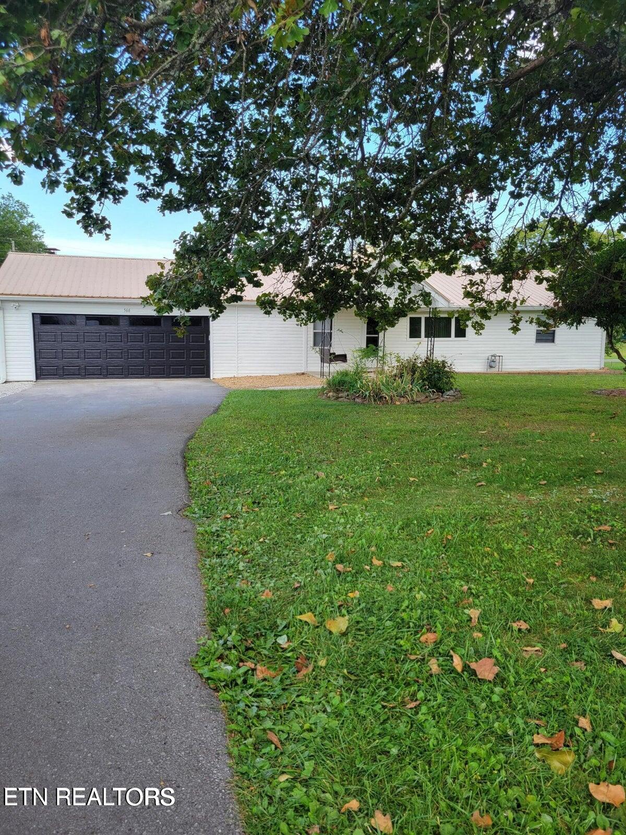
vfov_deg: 67.3
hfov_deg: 53.1
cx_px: 313
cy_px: 418
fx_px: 627
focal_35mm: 26
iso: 40
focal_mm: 5.4
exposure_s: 1/352
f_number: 1.8
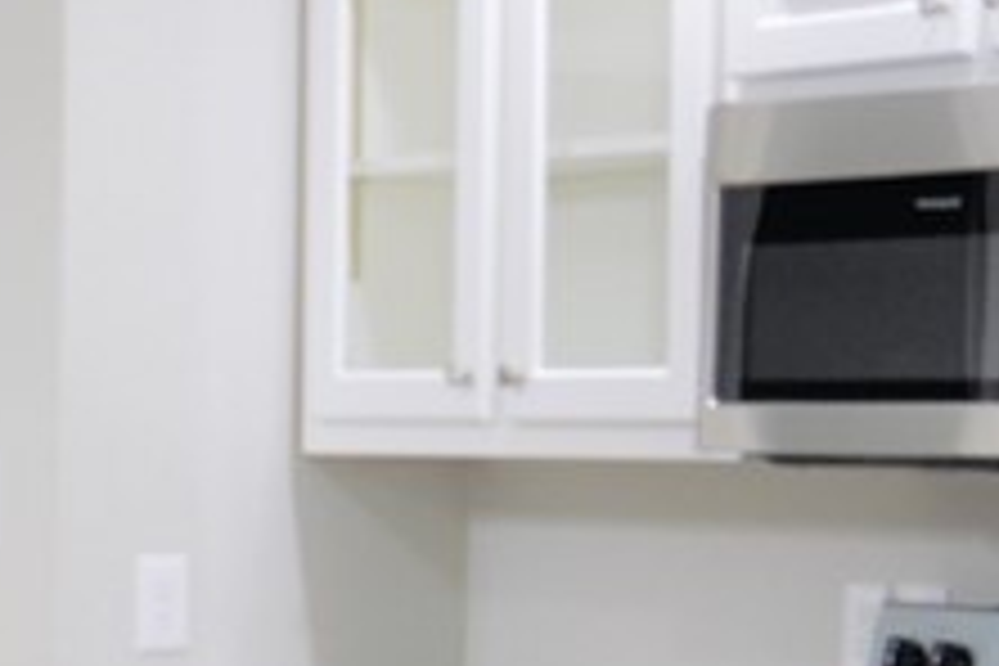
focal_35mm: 132
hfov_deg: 14.7
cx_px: -364
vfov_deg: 10.1
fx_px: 3663
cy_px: 922
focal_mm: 18
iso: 500
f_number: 4
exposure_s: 1/60
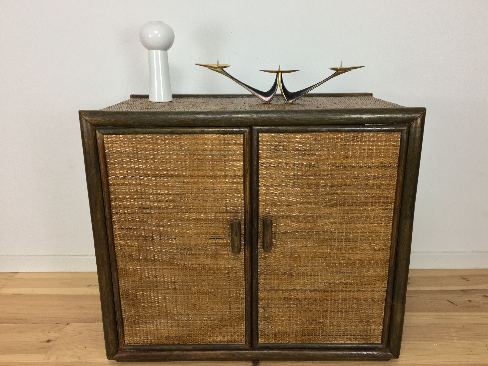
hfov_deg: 60.0
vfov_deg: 46.8
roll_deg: +0.4
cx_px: 250
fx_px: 423
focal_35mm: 30
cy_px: 189
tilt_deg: -17.0
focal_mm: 4.15
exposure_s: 1/33
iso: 64
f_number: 2.2
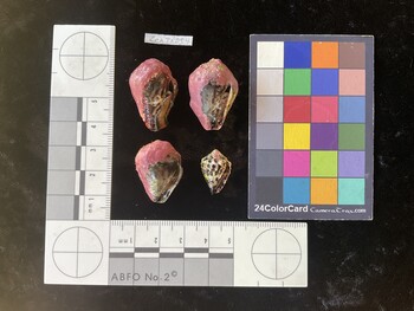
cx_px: 207
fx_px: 347
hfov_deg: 61.6
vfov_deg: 48.3
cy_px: 156
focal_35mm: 29
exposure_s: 1/60
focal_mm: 3
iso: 50
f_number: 1.8
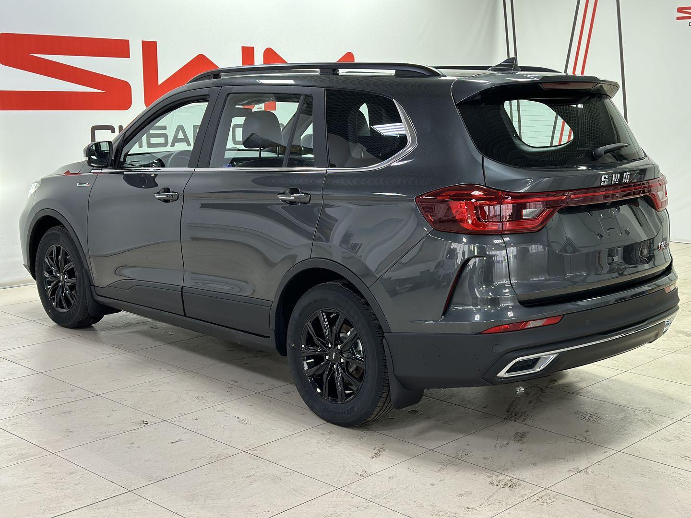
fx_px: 958
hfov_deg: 39.7
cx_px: 346
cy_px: 259
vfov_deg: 30.3
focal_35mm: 48
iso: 160
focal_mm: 6.86
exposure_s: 1/50
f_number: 1.78
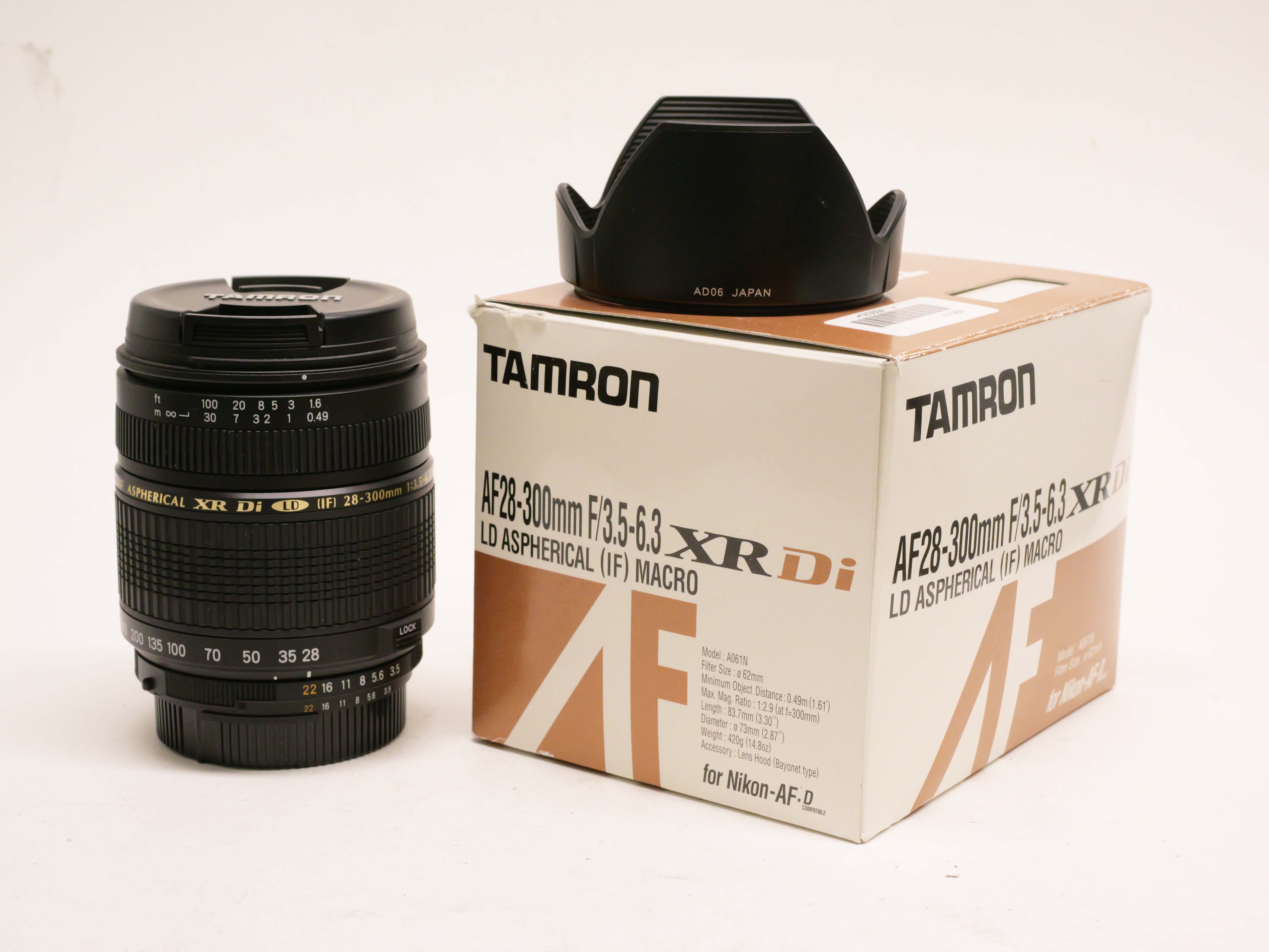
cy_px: 476
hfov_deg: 32.2
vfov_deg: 24.4
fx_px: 2200
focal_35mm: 60
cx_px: 634
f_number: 8
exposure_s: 1/100
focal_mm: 30
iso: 1600
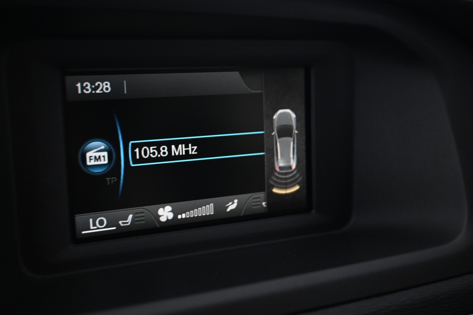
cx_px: 236
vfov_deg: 31.9
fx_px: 552
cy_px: 158
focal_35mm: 42
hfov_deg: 46.4
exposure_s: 1/8
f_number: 4.5
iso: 1600
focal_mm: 28
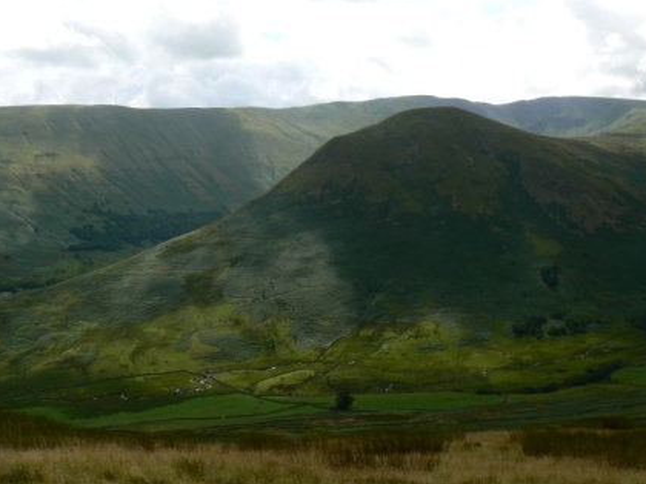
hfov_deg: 50.1
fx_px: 690
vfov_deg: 38.7
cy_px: 244
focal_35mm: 37
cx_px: 328
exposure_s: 1/400
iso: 80
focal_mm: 6
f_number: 7.1
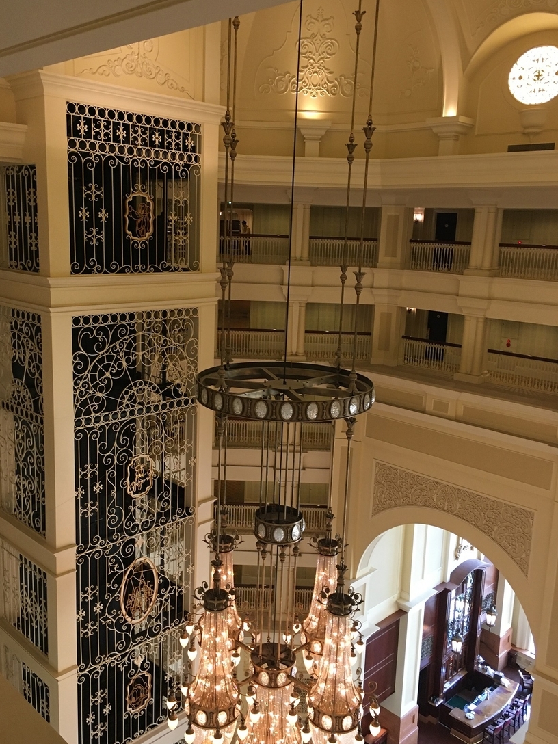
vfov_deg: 56.8
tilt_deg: -9.4
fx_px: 688
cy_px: 363
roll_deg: -1.9
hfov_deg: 44.1
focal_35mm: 32
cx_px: 261
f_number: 2.2
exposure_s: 1/30
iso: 125
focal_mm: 4.15
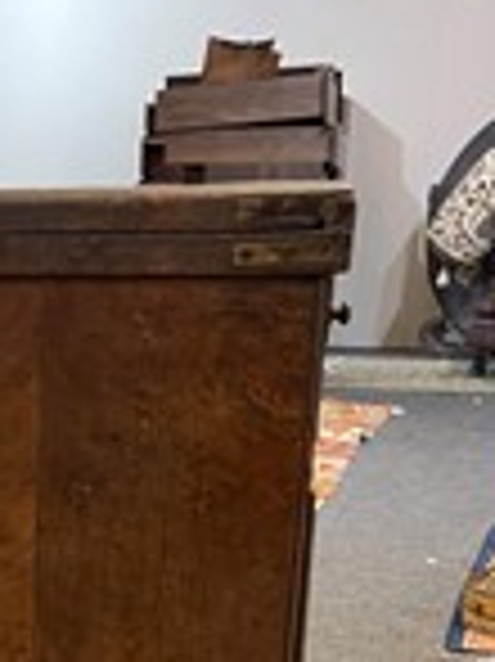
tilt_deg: -20.3
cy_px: 770
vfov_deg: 25.9
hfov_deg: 20.8
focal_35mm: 68
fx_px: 1298
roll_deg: -0.5
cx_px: -14
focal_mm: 5.1
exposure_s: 1/50
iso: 400
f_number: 1.6
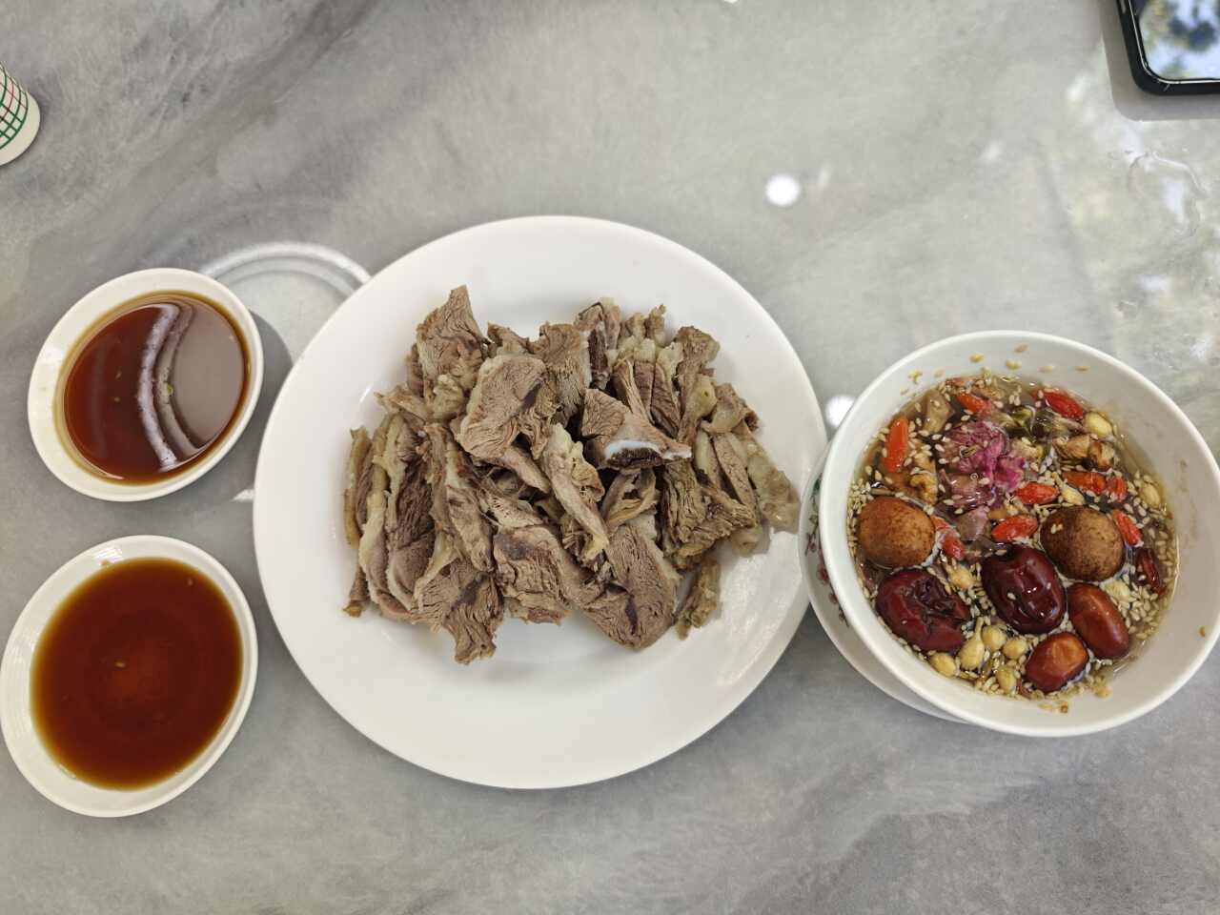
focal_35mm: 23
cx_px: 610
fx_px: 811
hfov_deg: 73.9
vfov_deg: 58.9
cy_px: 458
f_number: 1.63
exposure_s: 1/100
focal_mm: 8.72
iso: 80
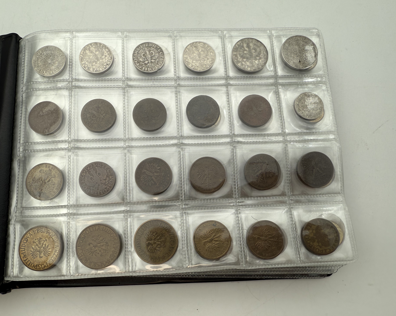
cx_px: 194
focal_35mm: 26
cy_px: 160
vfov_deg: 54.9
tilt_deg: -79.5
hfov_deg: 66.0
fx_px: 305
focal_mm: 2.22
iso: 40
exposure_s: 1/274
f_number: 2.2
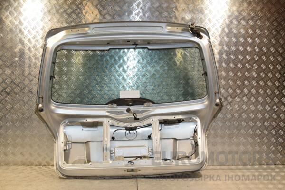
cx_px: 142
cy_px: 95
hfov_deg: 59.5
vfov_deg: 41.7
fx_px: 249
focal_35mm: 32
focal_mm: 21
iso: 800
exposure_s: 1/200
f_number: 9
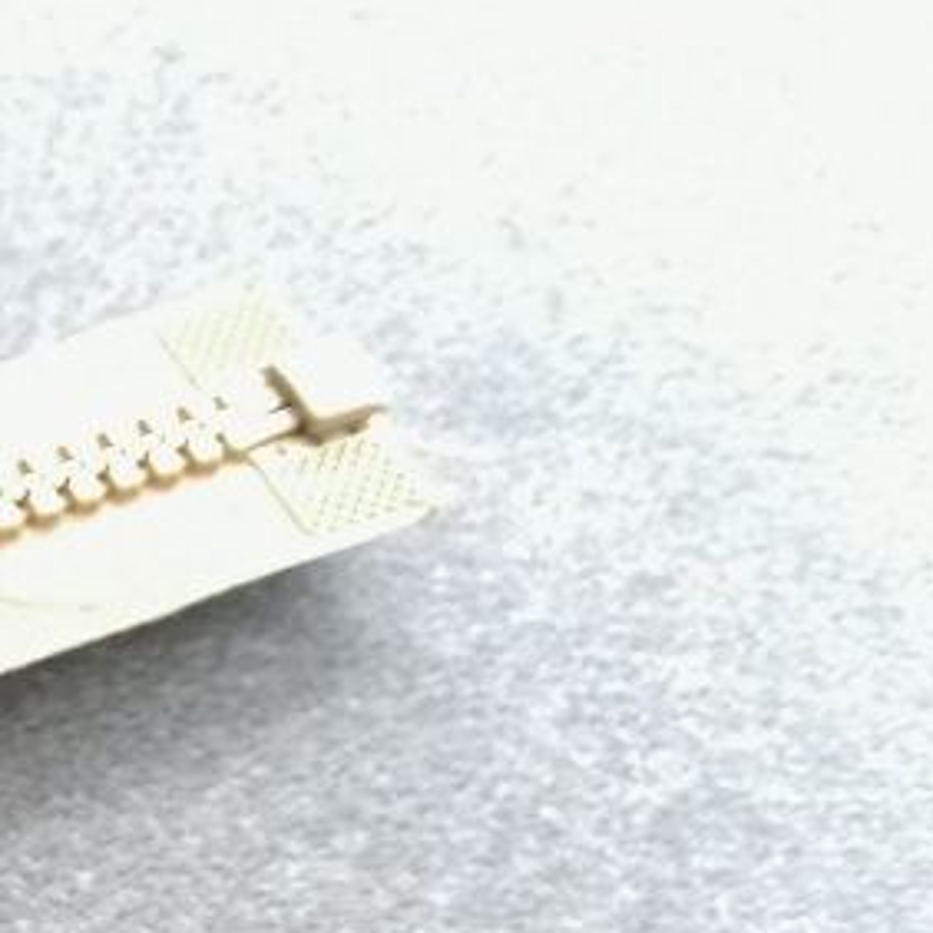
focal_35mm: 93
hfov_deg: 16.3
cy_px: 1079
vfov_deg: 17.9
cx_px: -635
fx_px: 2836
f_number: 1.8
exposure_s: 1/120
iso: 125
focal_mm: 4.75
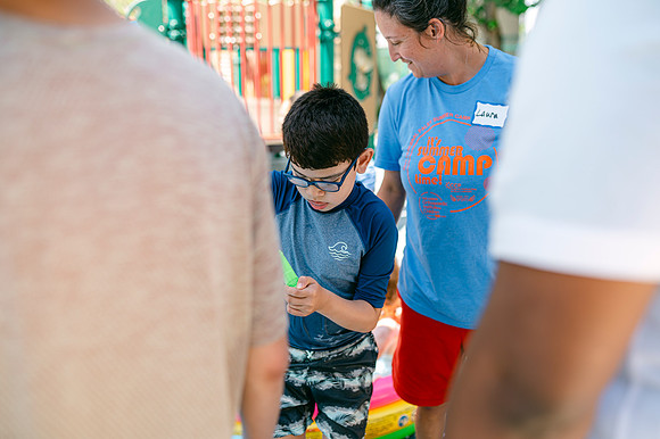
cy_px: 220
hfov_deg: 54.5
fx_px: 641
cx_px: 330
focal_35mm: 35
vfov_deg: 37.8
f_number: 2
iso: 100
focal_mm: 35
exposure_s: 1/800
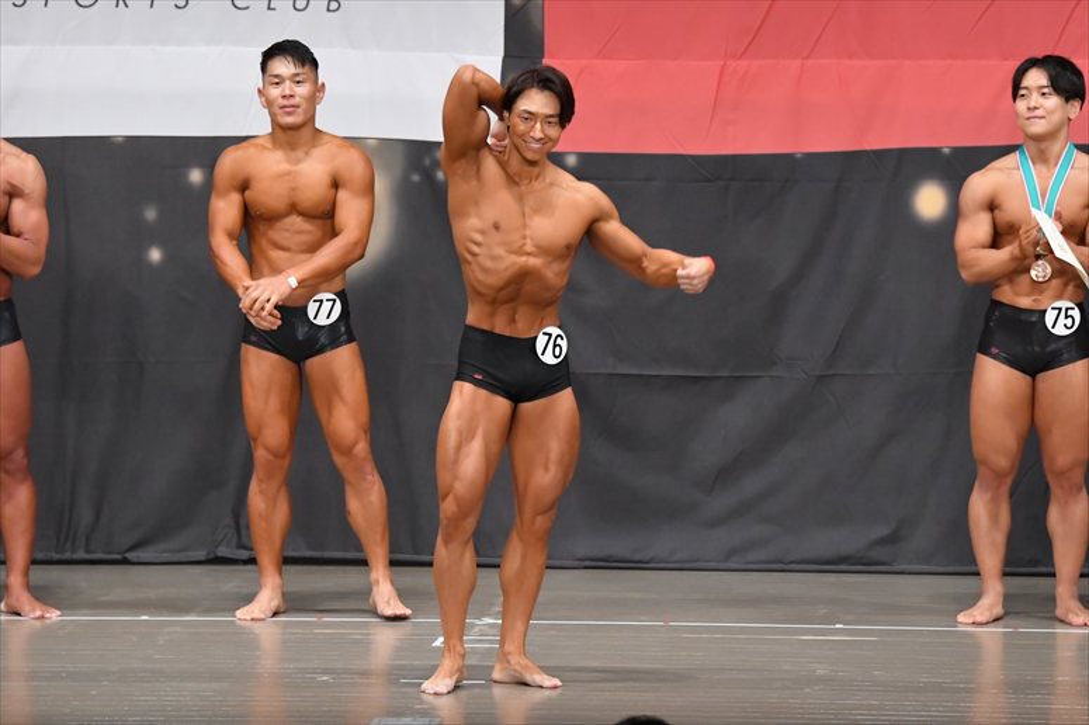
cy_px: 362
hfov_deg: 10.2
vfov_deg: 6.8
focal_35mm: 202
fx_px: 6108
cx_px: 544
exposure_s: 1/400
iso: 6400
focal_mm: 135
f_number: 5.6
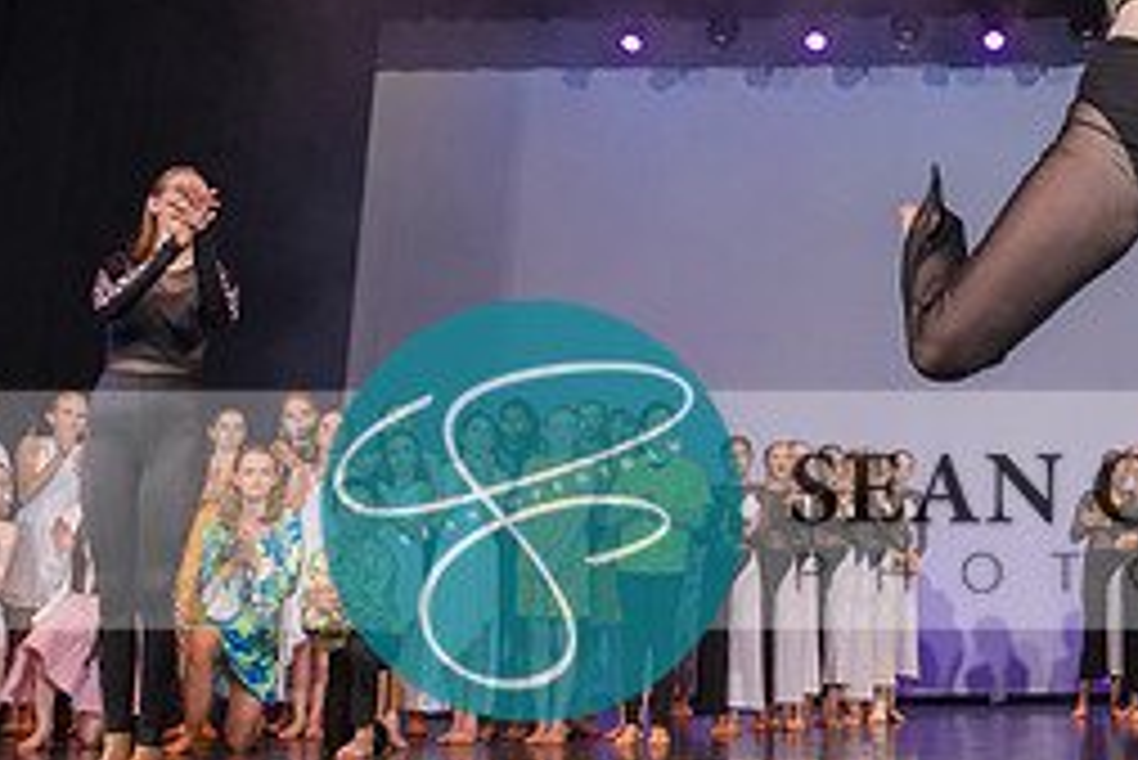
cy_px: 52
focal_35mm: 55
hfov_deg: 34.4
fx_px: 1740
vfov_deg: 23.9
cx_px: 1003
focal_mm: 24
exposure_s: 1/400
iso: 800
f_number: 4.5
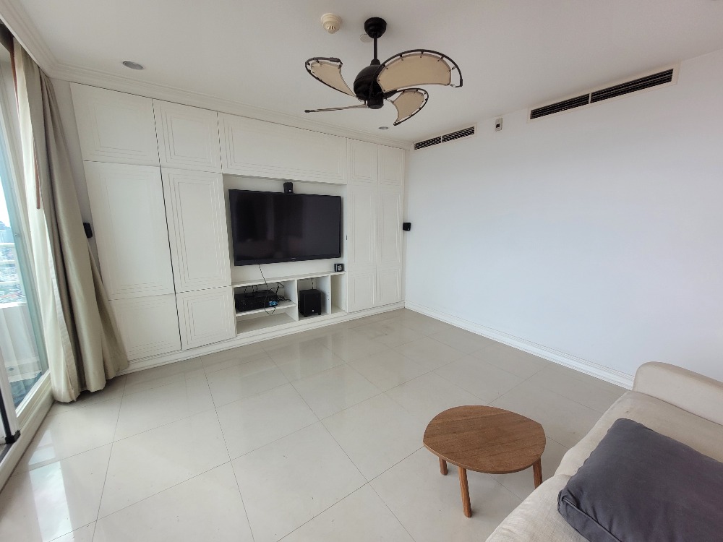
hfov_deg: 106.2
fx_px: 272
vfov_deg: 89.9
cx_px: 362
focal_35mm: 13
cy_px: 271
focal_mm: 1.74
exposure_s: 1/100
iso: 50
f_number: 2.2
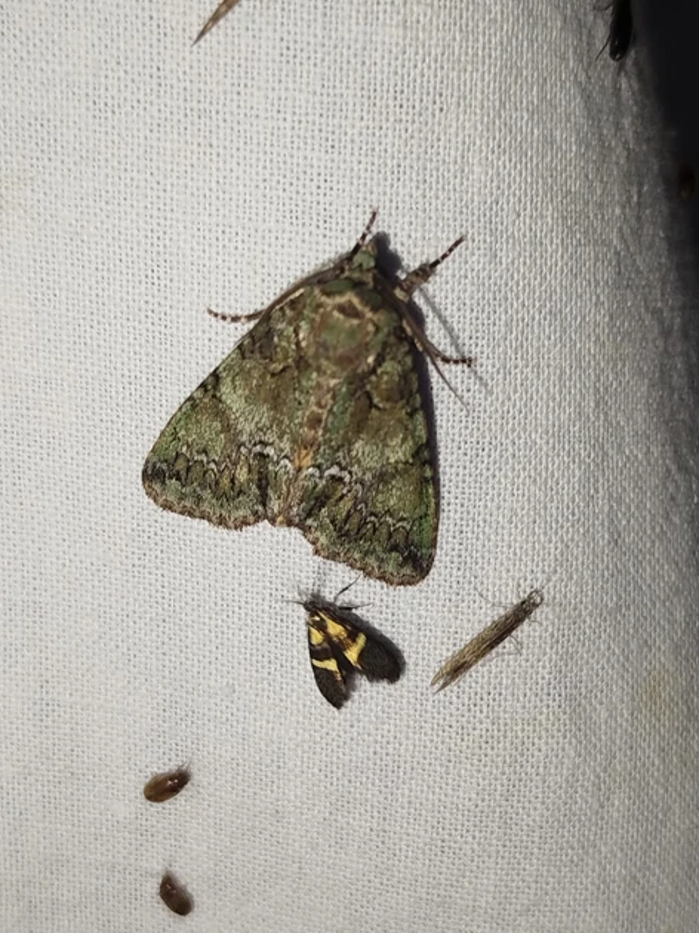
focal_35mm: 63
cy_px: 462
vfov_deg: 30.7
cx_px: 345
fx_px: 1697
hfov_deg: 23.3
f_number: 1.7
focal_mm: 5.31
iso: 80
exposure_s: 1/50
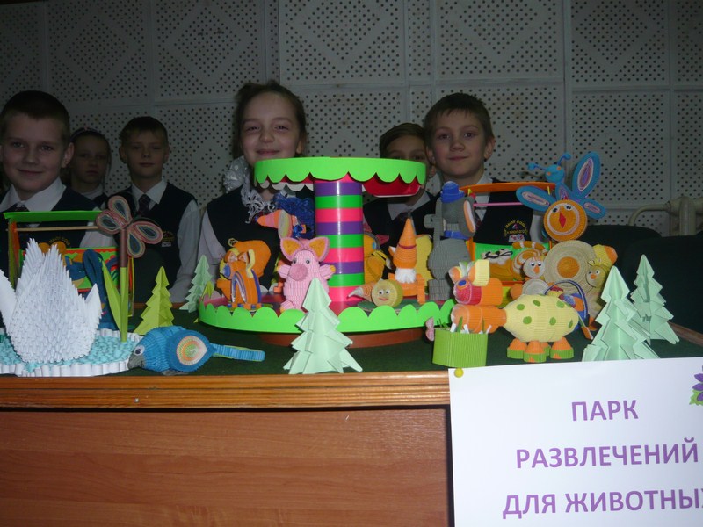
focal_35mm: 34
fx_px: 690
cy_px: 264
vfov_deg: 41.8
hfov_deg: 54.0
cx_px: 352
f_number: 3.1
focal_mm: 5.5
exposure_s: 1/30
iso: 100
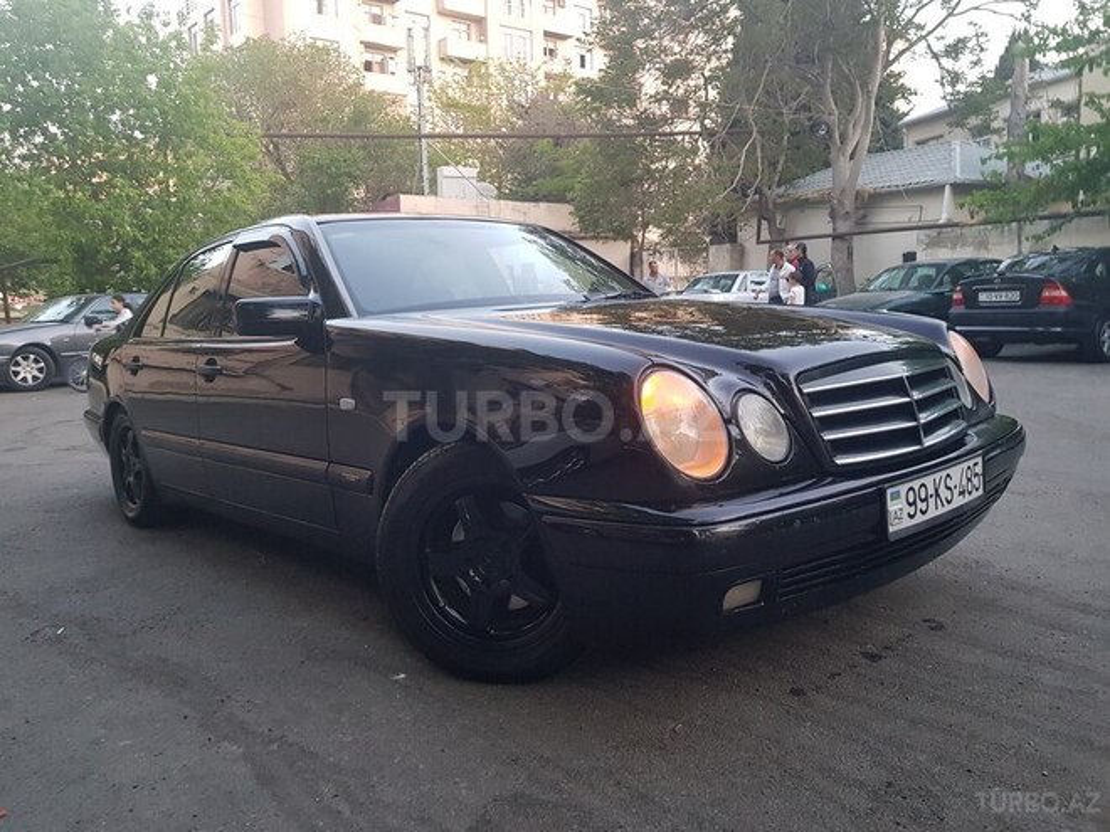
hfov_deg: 67.3
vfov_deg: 53.1
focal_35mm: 26
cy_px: 416
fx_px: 834
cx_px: 555
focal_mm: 4.2
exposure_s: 1/50
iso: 200
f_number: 1.7
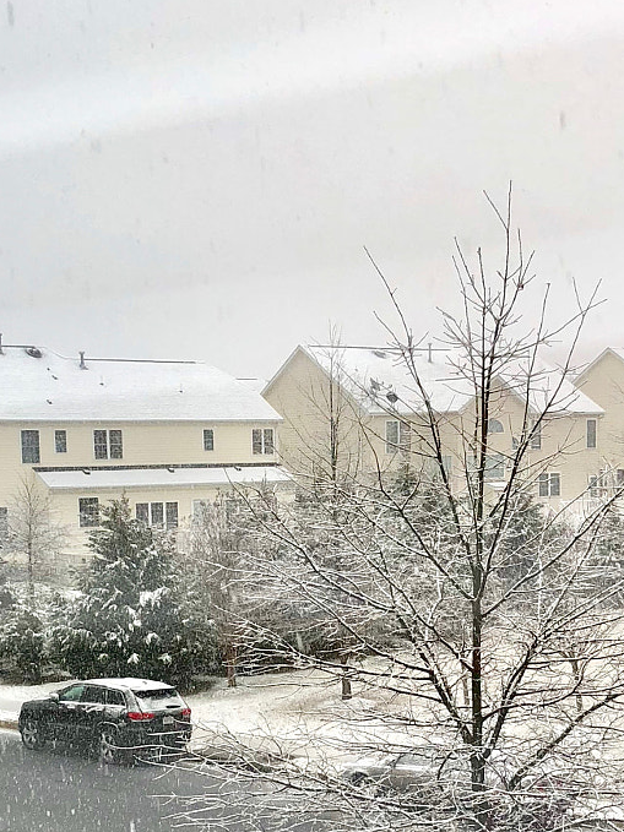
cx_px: 268
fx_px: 1587
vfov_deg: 28.8
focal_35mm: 66
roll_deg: +3.4
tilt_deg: -5.9
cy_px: 649
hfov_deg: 22.2
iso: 32
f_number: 1.8
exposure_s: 1/120
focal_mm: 4
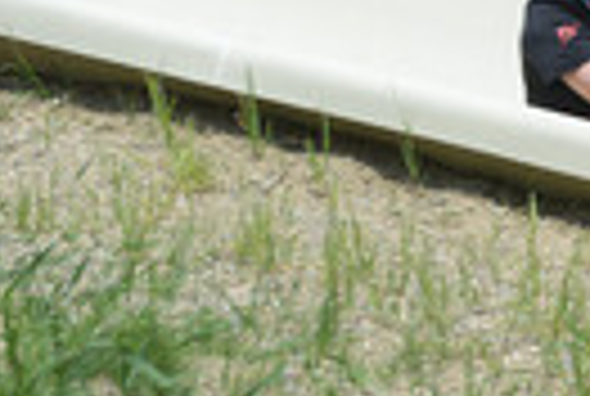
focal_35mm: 595
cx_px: 878
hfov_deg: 3.4
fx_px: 9774
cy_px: 223
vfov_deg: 2.3
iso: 280
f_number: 6.3
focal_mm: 195
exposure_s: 1/640
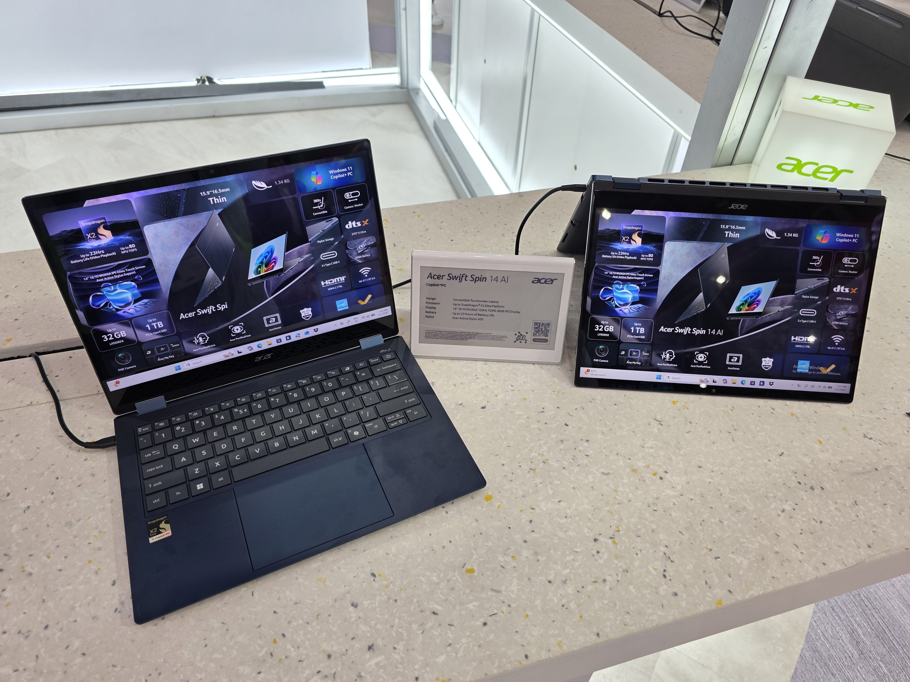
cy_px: 341
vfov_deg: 58.9
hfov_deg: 73.9
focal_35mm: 23
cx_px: 455
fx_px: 605
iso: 100
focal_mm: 6.3
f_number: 1.7
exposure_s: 1/180
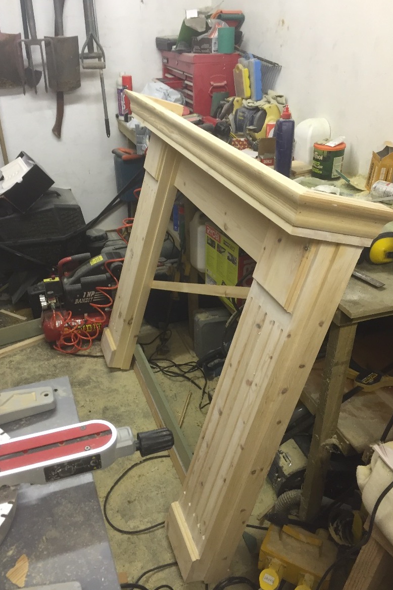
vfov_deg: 60.3
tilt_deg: -28.3
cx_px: 179
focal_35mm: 31
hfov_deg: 42.3
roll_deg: +1.4
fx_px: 508
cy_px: 298
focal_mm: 4.15
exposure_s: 1/33
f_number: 2.2
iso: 100
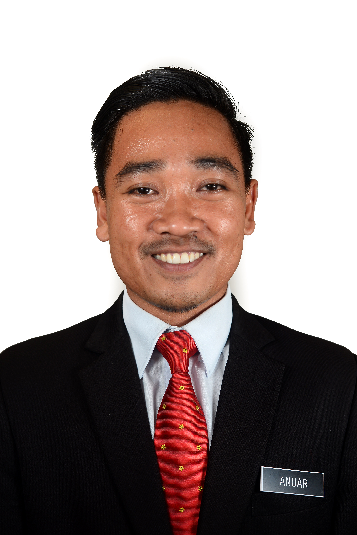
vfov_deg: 39.6
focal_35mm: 50
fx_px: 743
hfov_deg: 27.0
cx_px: 178
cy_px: 268
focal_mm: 50
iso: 250
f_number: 5.6
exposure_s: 1/125
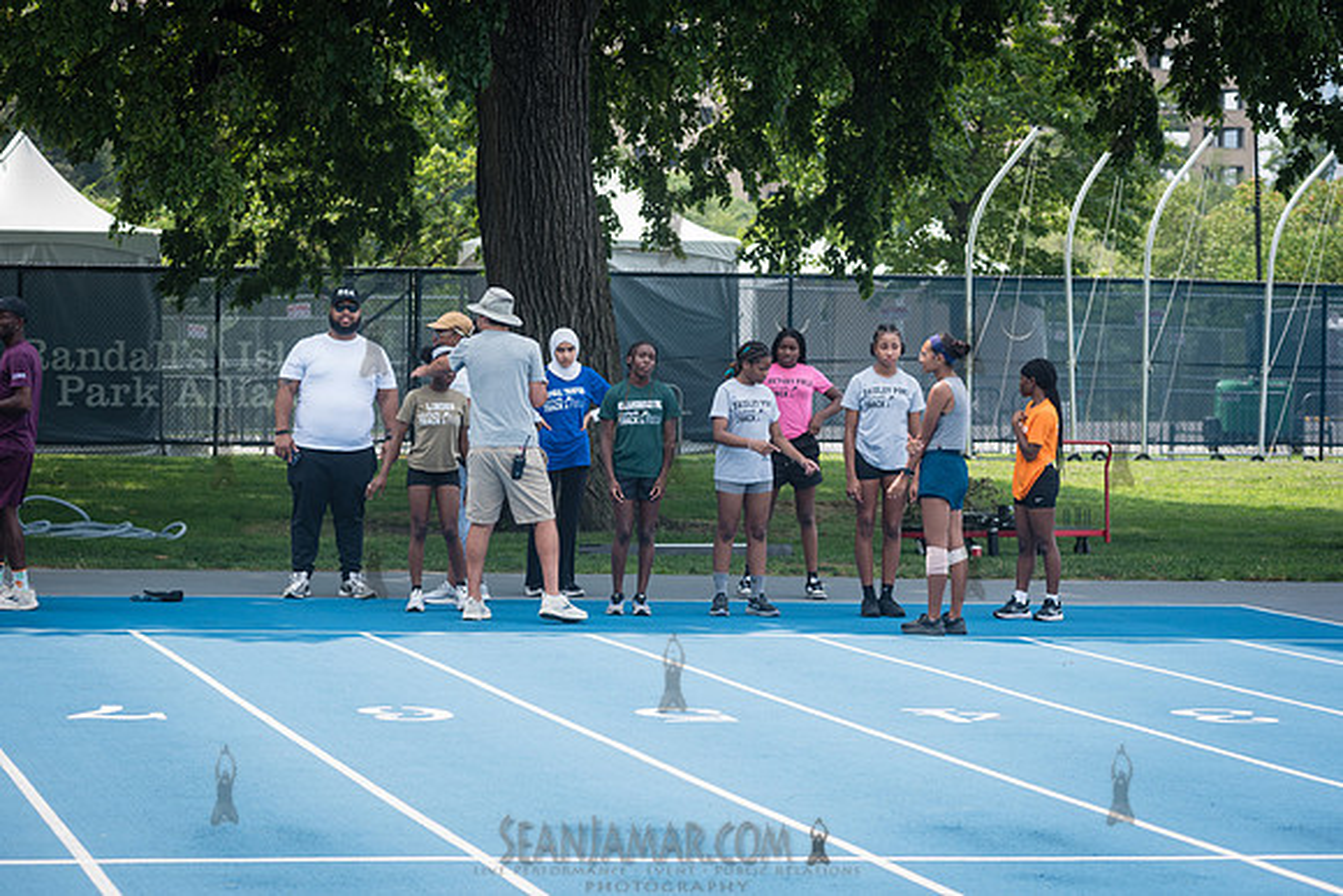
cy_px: 448
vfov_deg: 11.4
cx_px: 672
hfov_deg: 17.1
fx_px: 4478
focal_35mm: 120
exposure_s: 1/500
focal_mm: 120
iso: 160
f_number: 5
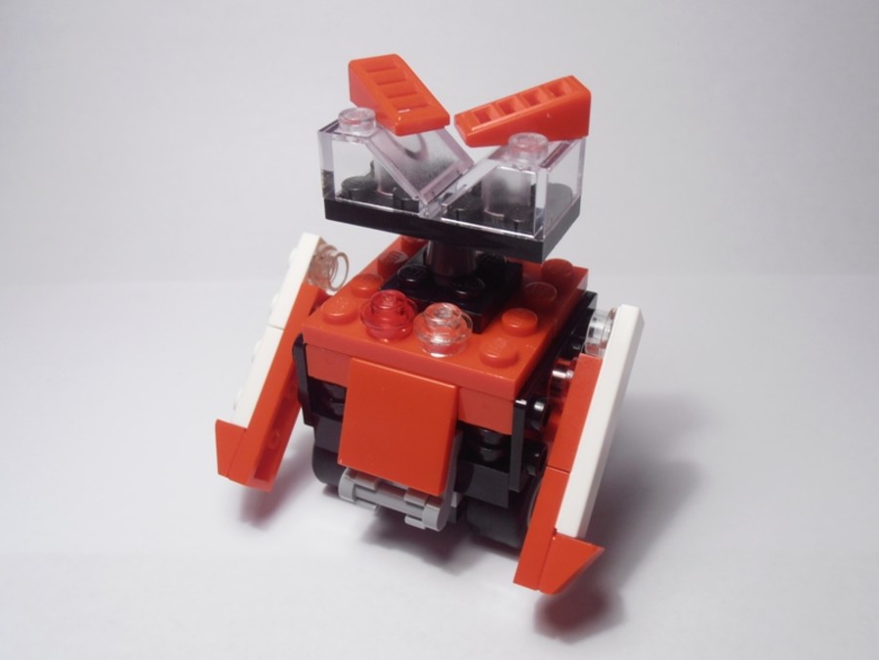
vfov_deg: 38.7
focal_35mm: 37
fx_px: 940
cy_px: 330
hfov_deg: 50.1
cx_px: 440
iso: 80
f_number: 3.9
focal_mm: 6.61
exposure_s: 1/40
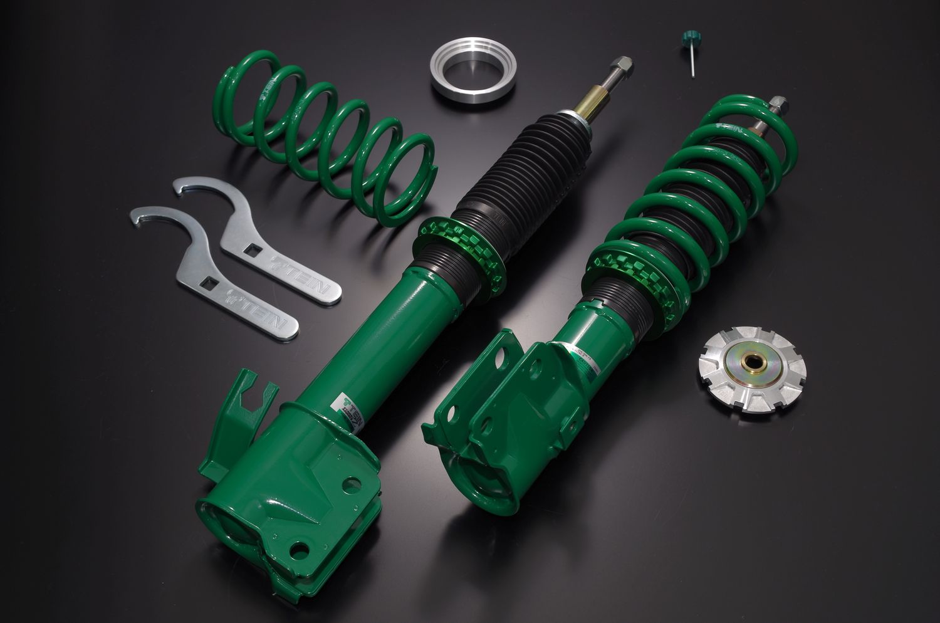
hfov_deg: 38.3
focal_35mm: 52
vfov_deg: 25.9
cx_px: 470
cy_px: 312
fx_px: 1355
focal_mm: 35
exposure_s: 1/30
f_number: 8
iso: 100
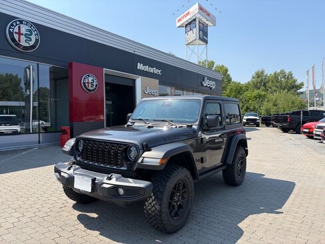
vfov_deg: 53.1
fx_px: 244
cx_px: 162
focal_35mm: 26
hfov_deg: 67.3
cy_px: 122
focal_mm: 5.96
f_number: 1.6
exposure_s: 1/2451
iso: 50
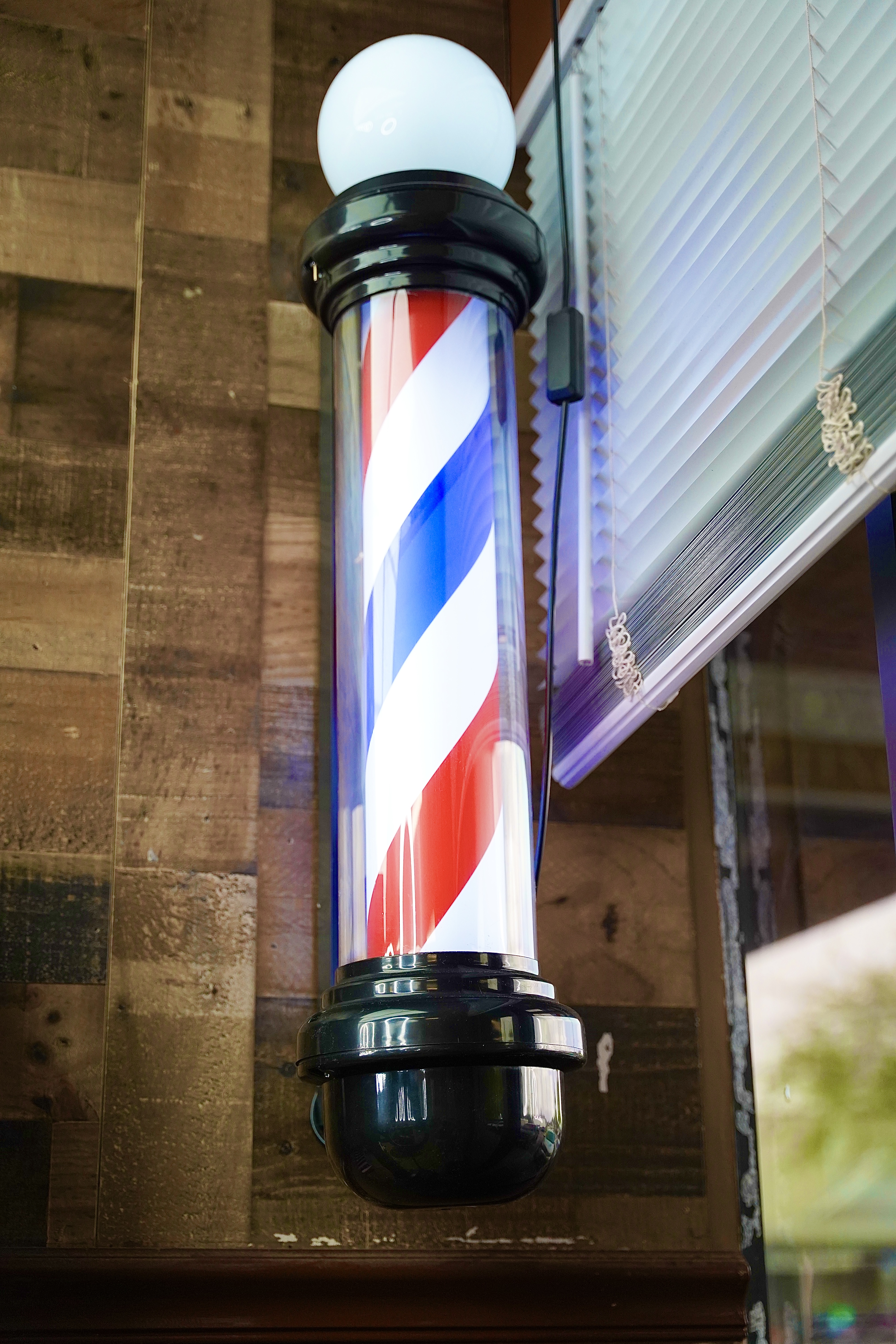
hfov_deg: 27.3
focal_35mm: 50
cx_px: 448
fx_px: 1848
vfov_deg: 40.0
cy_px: 672
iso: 2000
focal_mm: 49.5
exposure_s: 1/250
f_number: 2.8
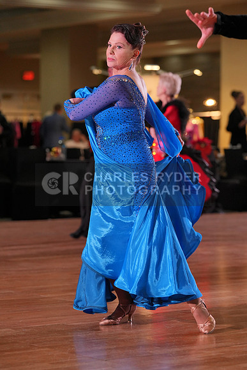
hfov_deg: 10.9
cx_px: 124
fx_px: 1296
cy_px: 185
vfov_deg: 16.3
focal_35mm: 126
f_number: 4
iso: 1600
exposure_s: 1/500
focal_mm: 126
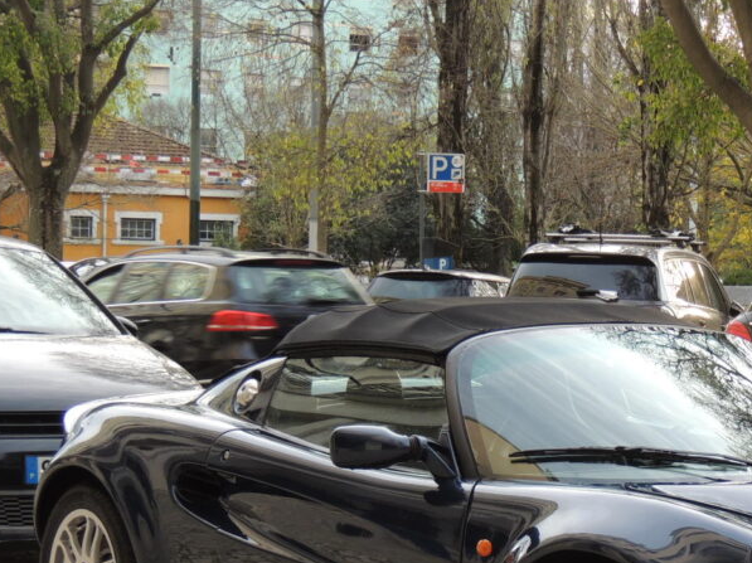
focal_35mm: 103
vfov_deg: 14.3
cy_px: 429
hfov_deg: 18.9
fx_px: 2236
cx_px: 634
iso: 100
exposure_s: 1/60
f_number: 3.7
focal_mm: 10.7
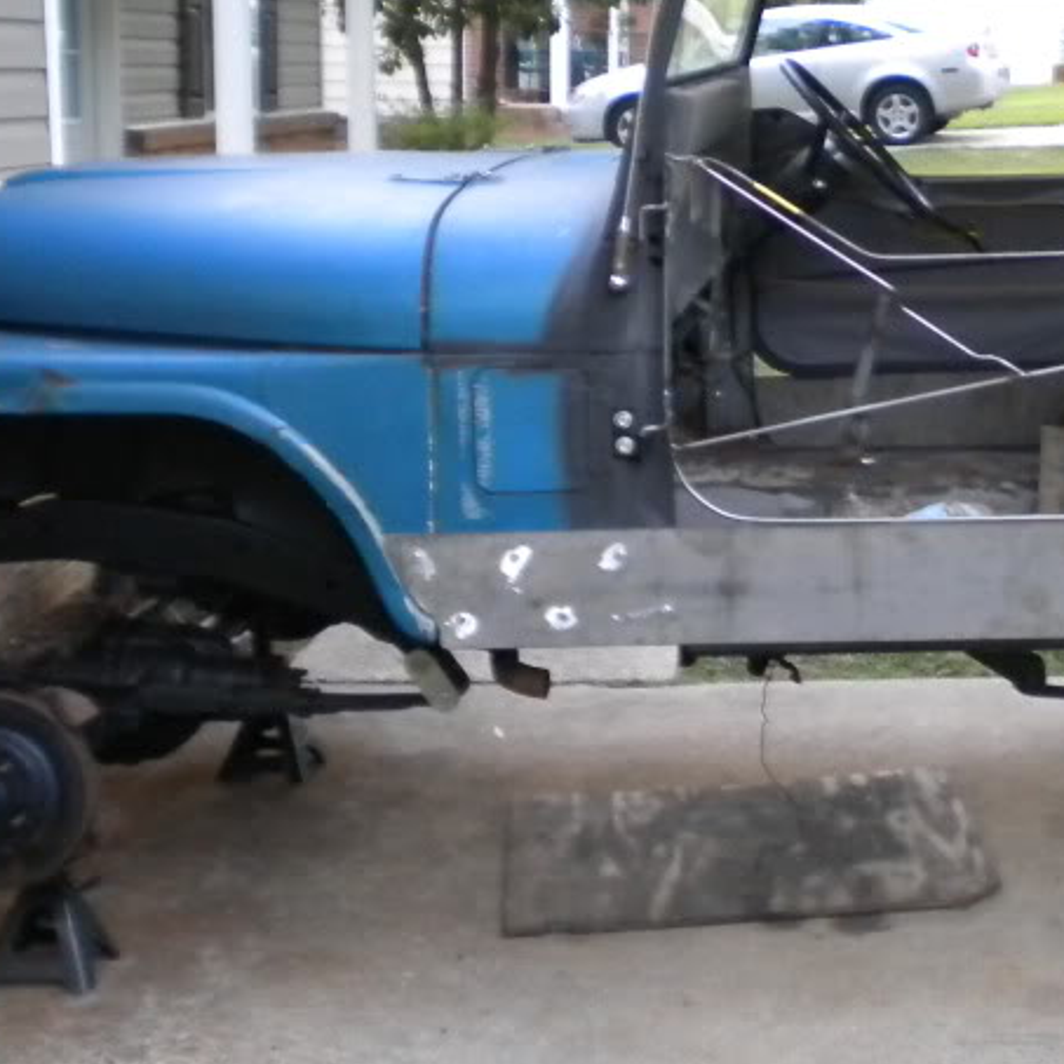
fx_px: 2434
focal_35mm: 70
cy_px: 350
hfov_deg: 24.2
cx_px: 871
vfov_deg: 24.5
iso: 400
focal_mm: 6.3
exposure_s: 1/66
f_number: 3.1
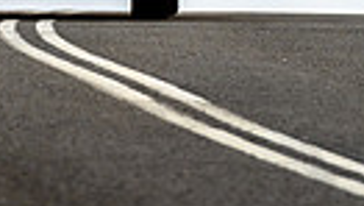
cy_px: -376
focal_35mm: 1082
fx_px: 10454
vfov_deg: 1.1
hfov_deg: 2.0
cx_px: 22
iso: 200
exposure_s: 1/1600
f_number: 4
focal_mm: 200
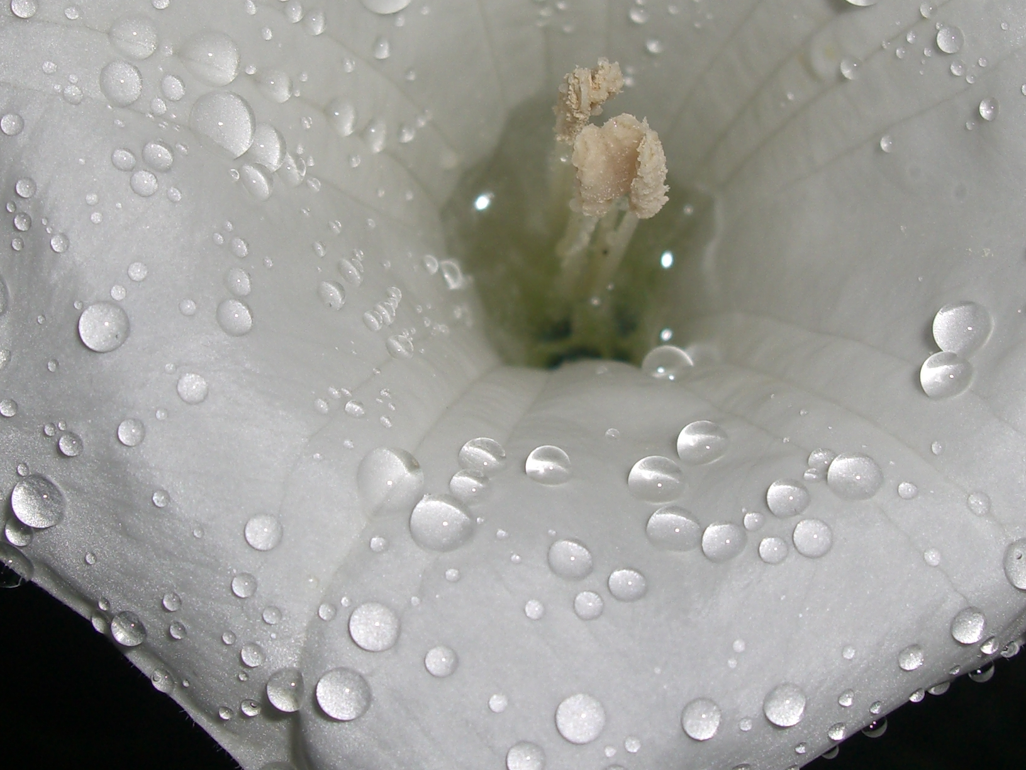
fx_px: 2519
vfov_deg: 17.3
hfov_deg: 23.0
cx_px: 550
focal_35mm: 85
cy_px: 237
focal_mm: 7.9
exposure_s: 1/60
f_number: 5.6
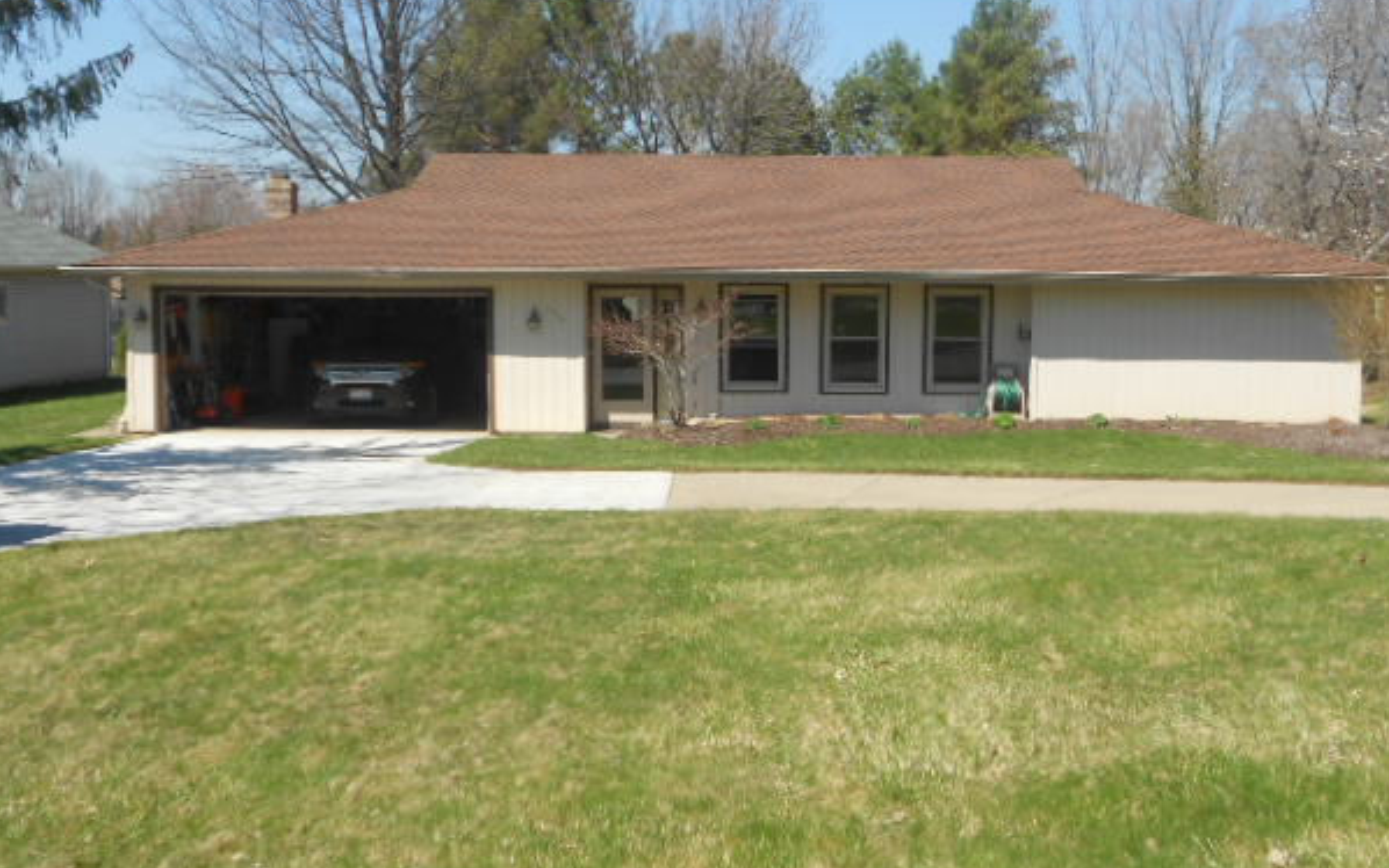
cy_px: 429
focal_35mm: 42
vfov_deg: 30.6
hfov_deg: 47.2
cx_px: 734
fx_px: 1590
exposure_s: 1/640
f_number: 3.9
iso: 80
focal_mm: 6.7
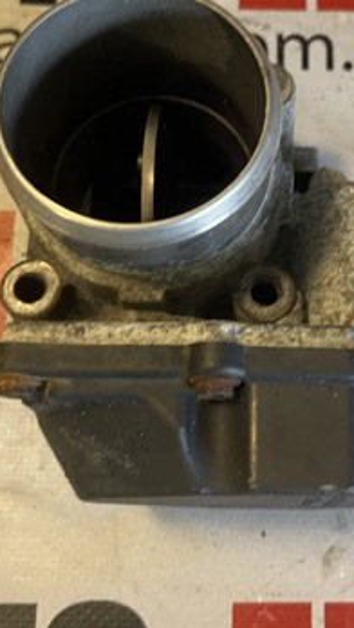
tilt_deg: -73.3
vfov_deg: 41.0
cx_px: 282
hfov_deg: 23.6
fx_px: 834
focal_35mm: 50
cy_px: 230
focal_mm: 5.1
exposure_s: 1/50
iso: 250
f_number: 1.6
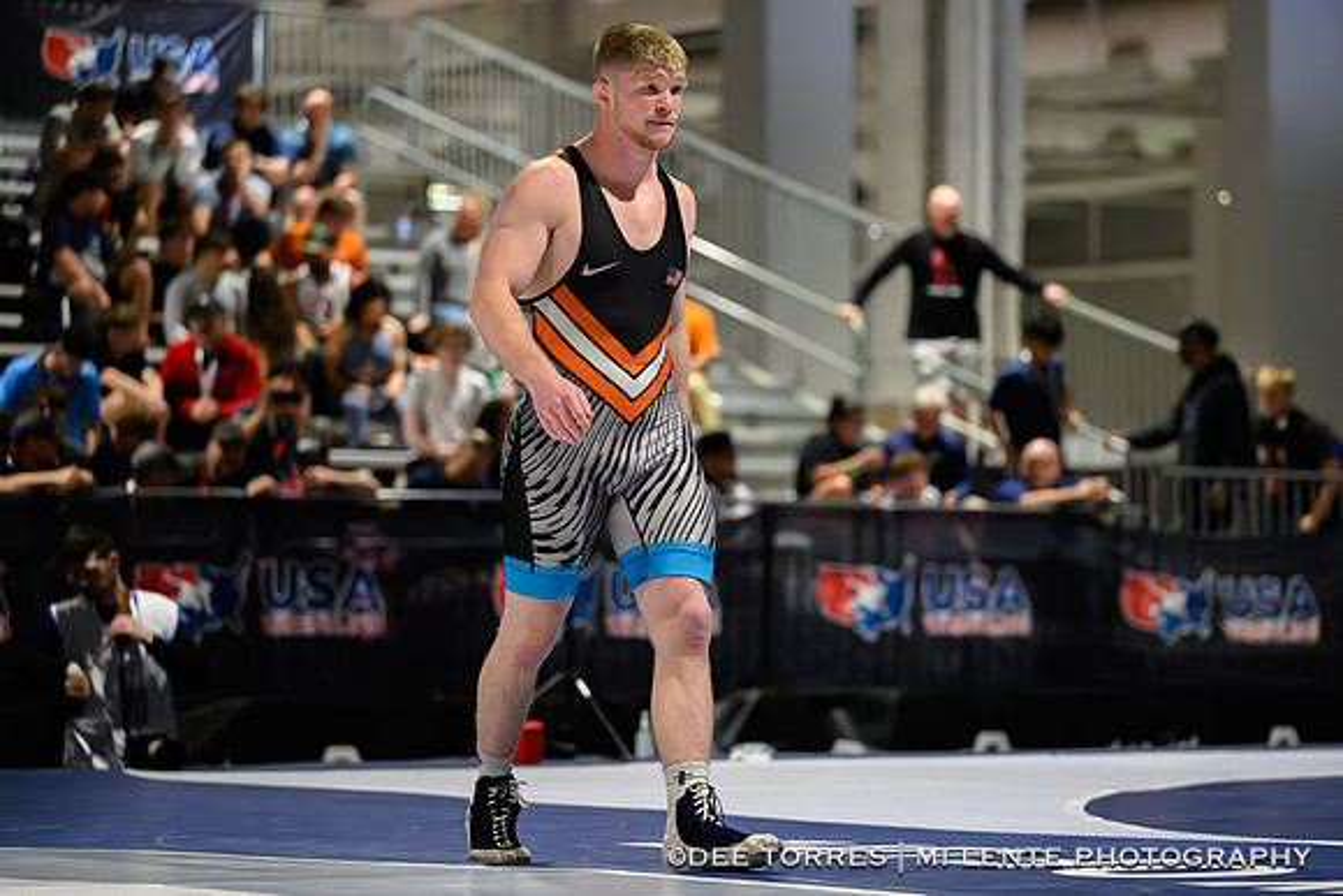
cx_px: 711
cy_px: 434
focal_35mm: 134
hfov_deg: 15.3
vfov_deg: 10.2
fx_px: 4999
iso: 9000
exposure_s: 1/800
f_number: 2.8
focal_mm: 125
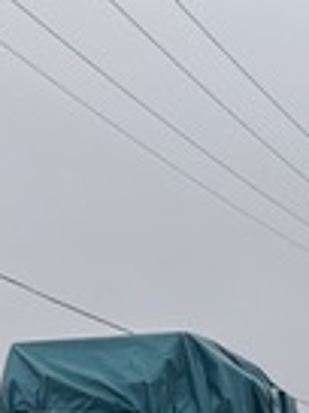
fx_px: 1821
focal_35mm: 153
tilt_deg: +0.1
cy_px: 531
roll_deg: -0.1
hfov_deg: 9.5
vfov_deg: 12.5
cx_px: -121
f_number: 1.6
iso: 50
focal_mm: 5.96
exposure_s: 1/769
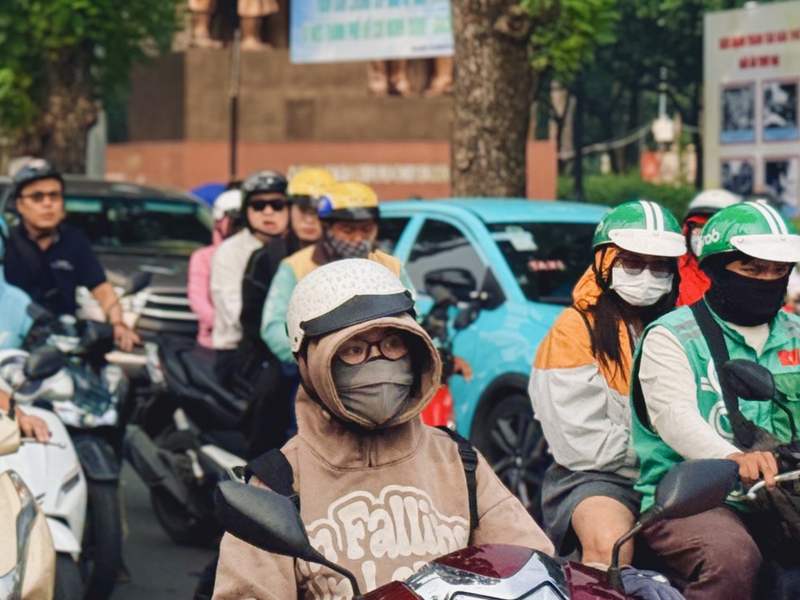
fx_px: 3074
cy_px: 300
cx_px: -223
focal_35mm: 133
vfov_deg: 11.1
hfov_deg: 14.3
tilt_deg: -2.2
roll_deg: -0.4
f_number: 1.78
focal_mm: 6.76
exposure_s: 1/2762
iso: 64
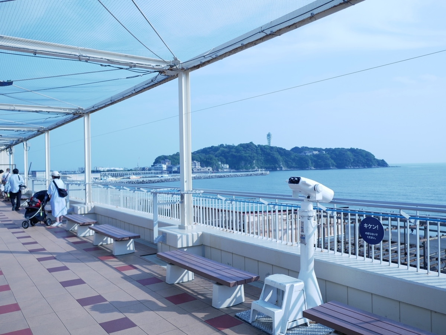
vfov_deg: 46.8
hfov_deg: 59.9
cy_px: 168
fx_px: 387
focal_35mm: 30
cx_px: 223
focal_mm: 15
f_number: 2.5
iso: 200
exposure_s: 1/4000
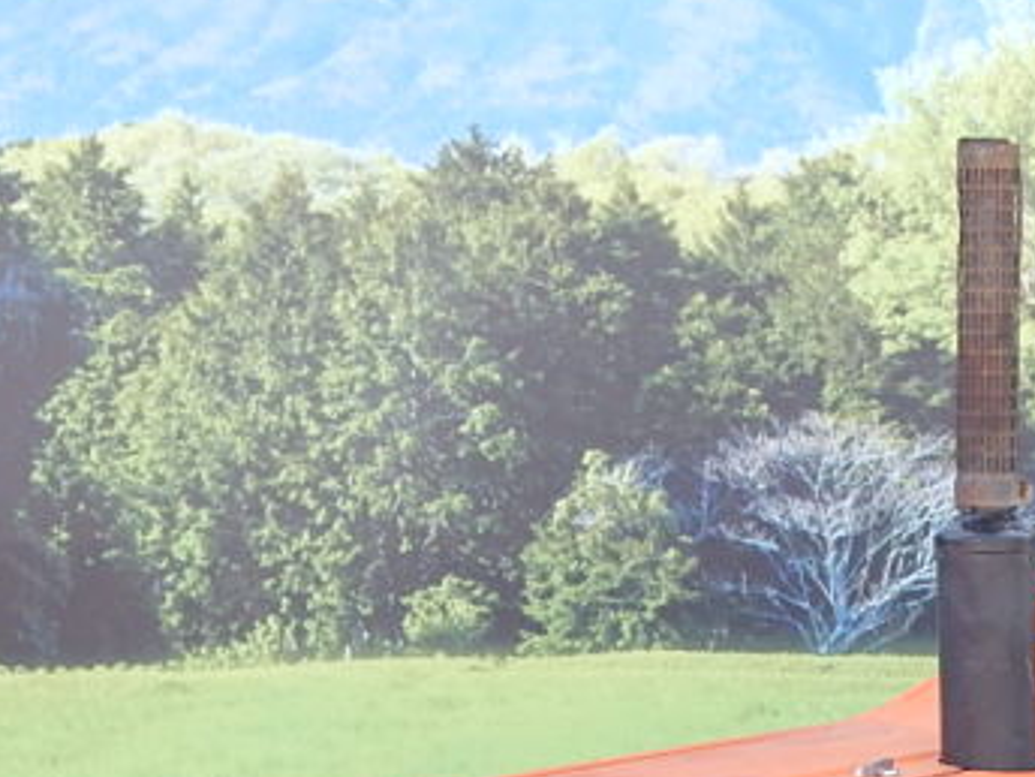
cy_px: 1012
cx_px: 1089
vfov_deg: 9.3
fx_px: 4694
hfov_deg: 12.4
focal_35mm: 157
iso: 125
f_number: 3.8
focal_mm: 9.7
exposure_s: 1/100
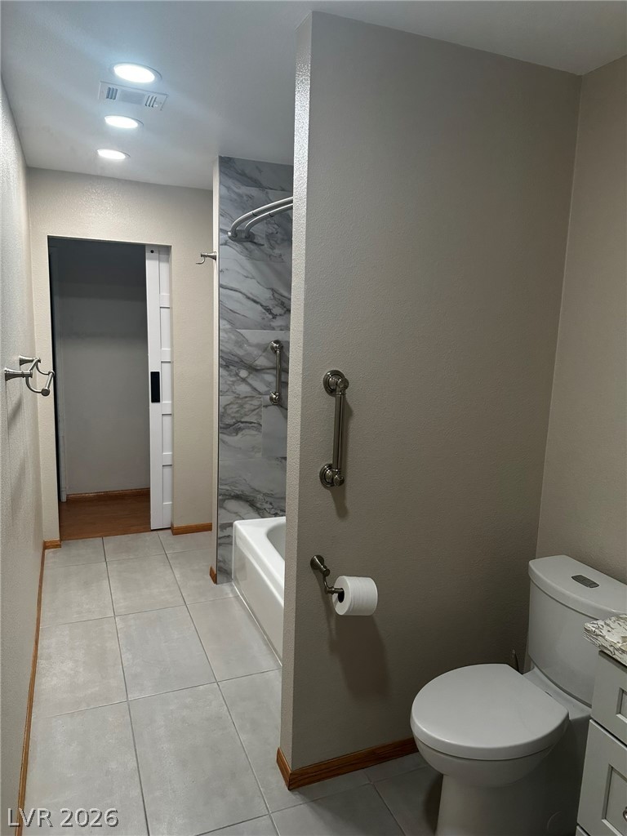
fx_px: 580
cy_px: 418
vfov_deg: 71.6
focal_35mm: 24
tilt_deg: -9.9
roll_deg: -2.3
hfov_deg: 56.8
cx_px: 314
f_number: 1.78
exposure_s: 1/120
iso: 160
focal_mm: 6.86
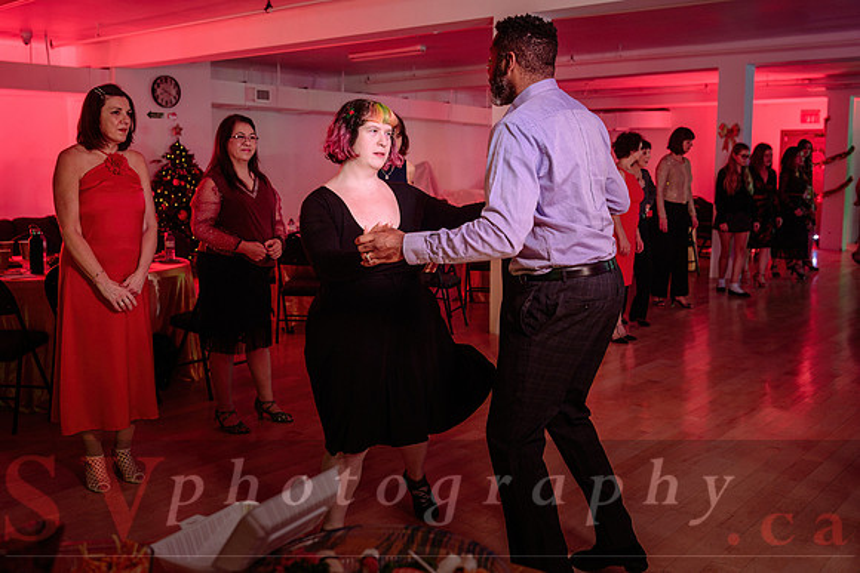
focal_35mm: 38
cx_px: 411
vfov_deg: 35.4
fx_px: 899
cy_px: 263
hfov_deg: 51.1
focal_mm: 34
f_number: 3.5
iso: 1000
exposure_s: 1/125
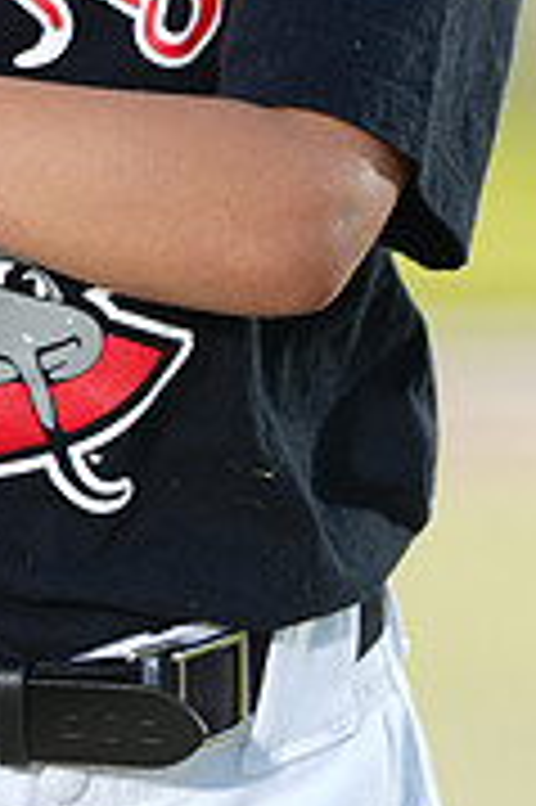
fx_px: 14499
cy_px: -275
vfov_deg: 3.2
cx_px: -25
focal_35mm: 648
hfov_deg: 2.1
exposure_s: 1/250
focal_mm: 200
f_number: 4.5
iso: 64
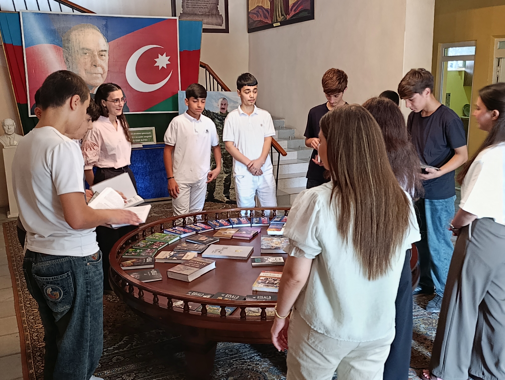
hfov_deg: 52.6
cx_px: 252
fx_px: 511
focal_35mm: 35
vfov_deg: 40.8
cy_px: 190
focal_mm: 6.11
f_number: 1.65
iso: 898
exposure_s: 1/50
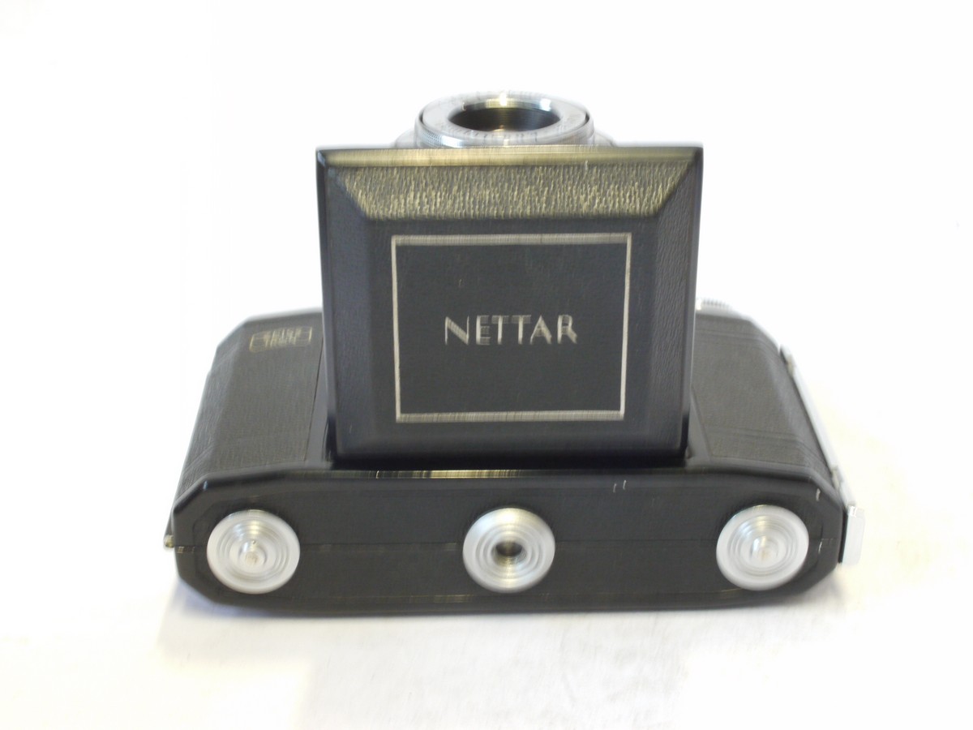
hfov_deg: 32.2
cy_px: 365
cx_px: 486
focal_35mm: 60
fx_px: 1687
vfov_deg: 24.4
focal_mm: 30
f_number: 14
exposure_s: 1/6
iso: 800
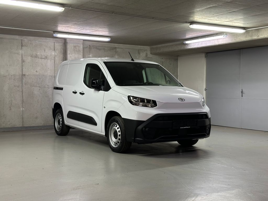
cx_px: 134
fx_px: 372
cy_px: 100
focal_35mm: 48
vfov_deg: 30.3
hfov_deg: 39.7
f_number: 1.78
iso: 160
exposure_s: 1/50
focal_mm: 6.86
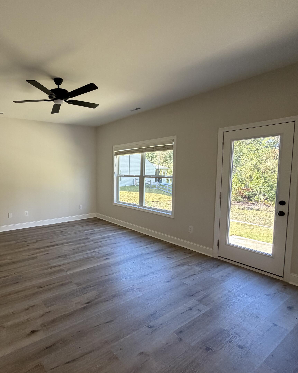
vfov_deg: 83.3
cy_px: 188
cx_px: 83
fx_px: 209
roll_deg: +0.5
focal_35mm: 19
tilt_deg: -5.4
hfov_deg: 67.3
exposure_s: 1/120
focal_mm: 2.22
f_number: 2.2
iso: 200
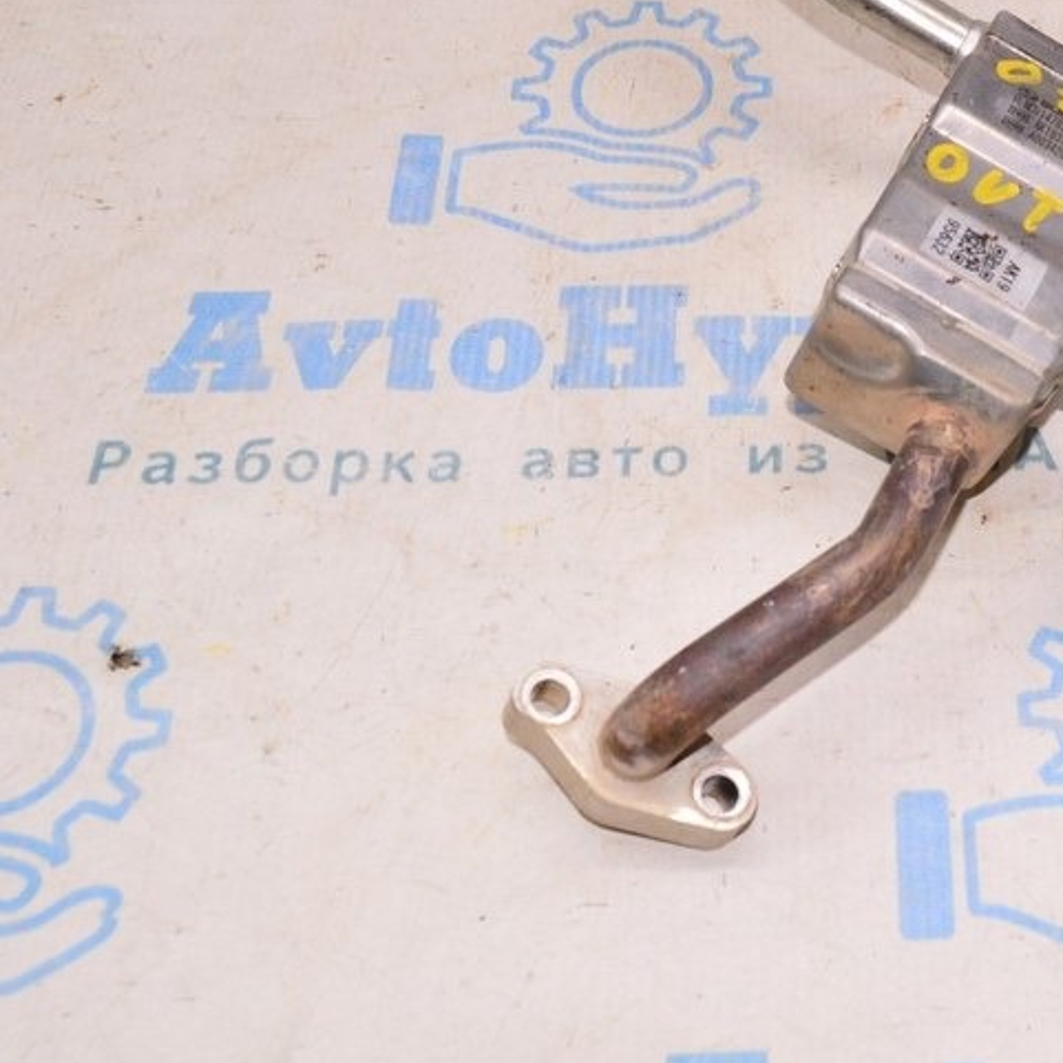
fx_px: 1977
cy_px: 386
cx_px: 937
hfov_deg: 29.0
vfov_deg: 30.0
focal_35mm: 57
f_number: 8
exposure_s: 1/125
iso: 1600
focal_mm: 21
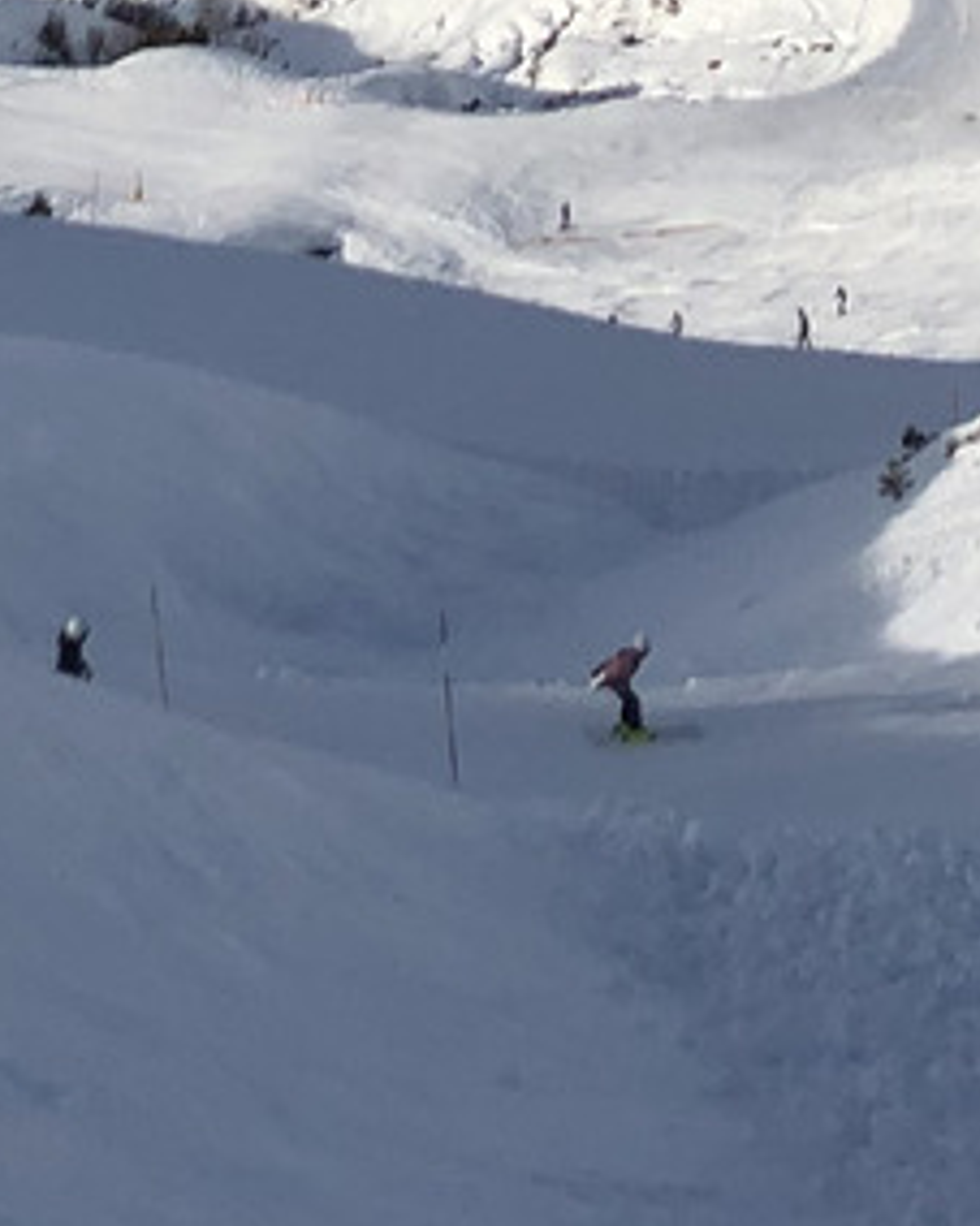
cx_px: 358
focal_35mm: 154
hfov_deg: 10.0
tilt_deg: -8.1
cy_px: -1325
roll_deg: +1.9
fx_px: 5586
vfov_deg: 11.2
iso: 20
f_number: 1.8
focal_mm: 4
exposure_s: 1/3472
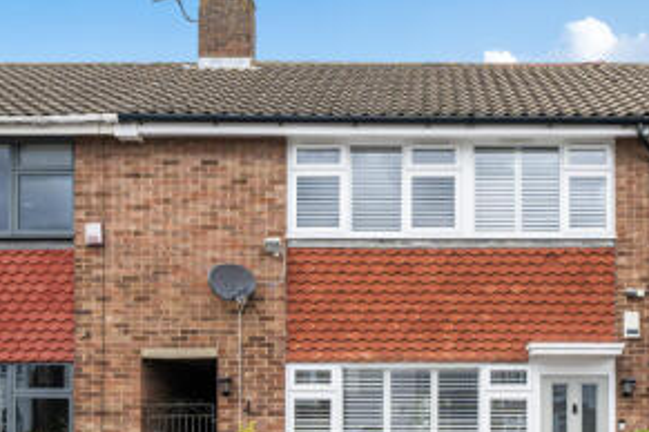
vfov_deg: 27.3
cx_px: 488
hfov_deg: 39.2
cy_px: 297
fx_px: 883
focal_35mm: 49
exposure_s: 1/320
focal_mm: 20
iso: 400
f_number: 8
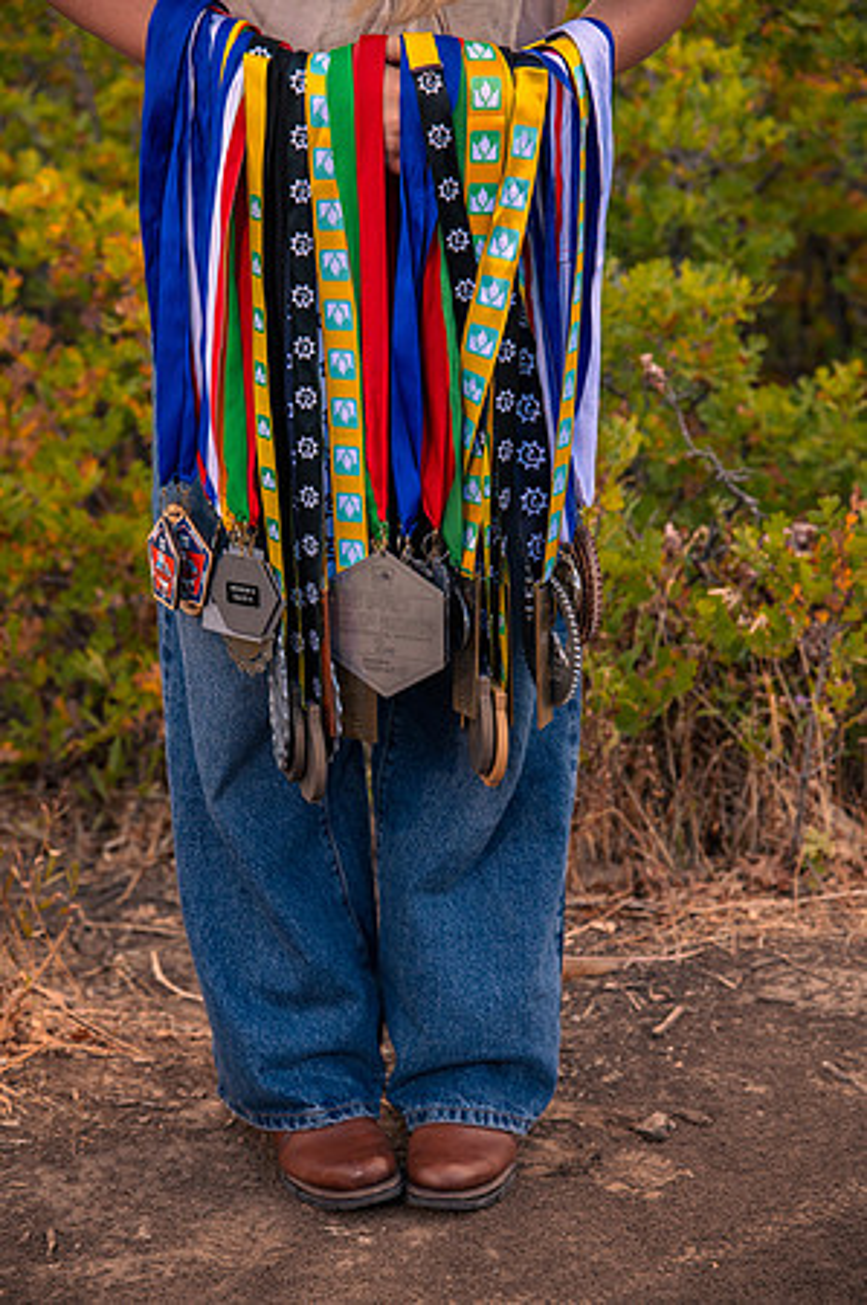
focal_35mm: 85
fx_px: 3077
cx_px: 434
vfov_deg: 23.9
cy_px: 652
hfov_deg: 16.0
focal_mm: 85
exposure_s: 1/500
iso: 1250
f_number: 5.6
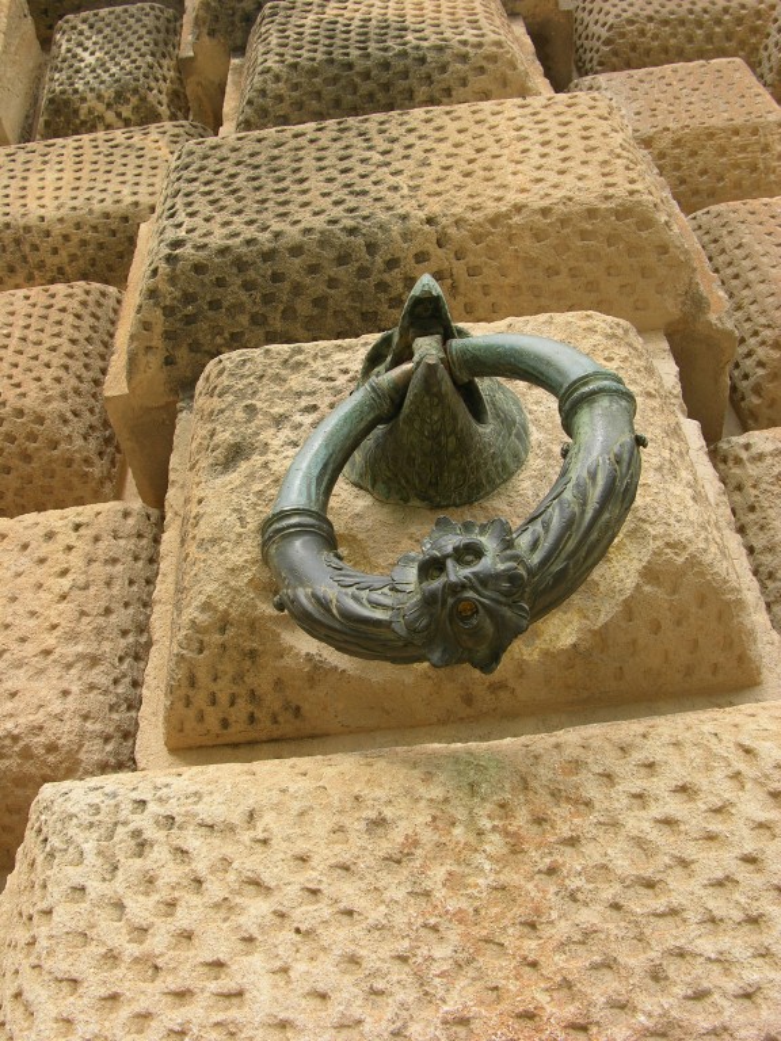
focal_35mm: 35
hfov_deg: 40.7
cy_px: 520
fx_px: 1053
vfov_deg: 52.6
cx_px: 390
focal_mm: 8.9
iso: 50
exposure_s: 1/110
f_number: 4.5
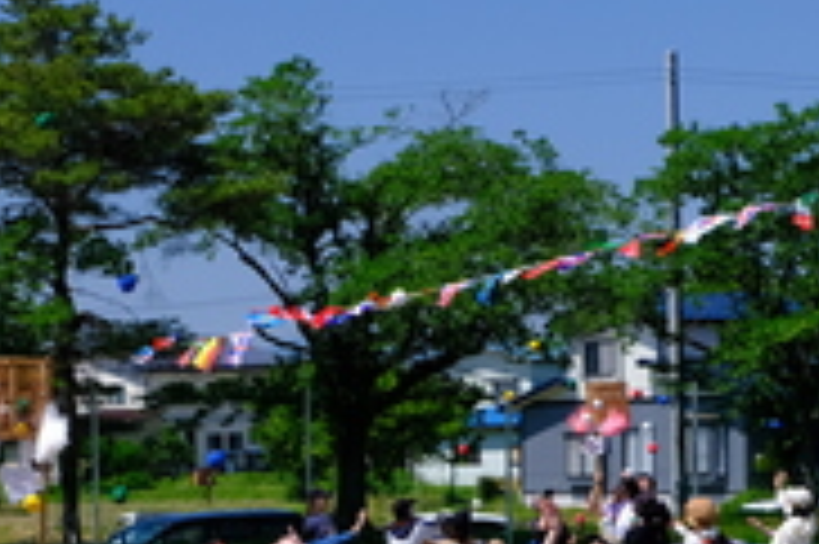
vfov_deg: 9.4
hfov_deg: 14.0
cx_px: 16
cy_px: 593
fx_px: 3296
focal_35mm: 145
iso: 2000
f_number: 8
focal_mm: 43.9
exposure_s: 1/1100
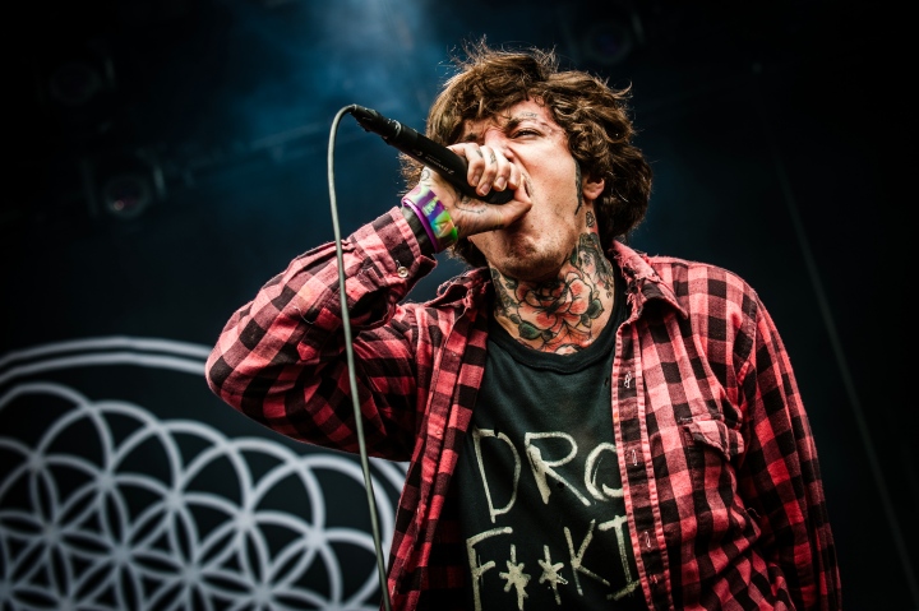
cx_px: 460
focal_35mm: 70
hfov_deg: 28.9
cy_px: 306
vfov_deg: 19.4
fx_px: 1786
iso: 400
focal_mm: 70
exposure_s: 1/200
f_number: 5
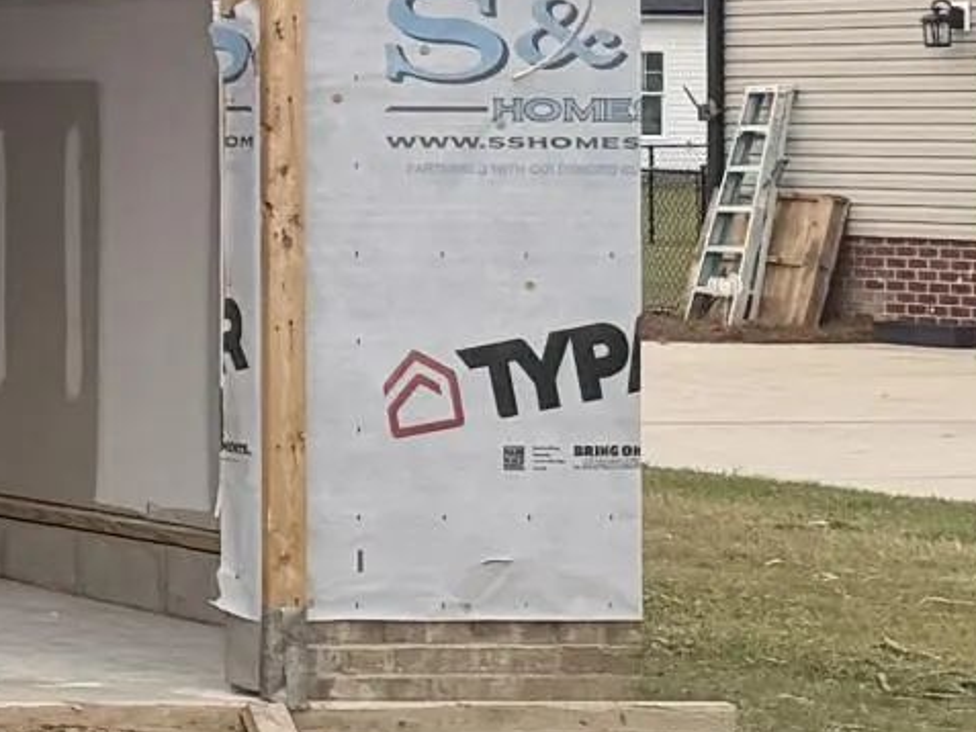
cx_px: -2048
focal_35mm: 151
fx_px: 4259
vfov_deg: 9.8
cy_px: 49
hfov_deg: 9.7
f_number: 1.78
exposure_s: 1/3145
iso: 100
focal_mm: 6.76
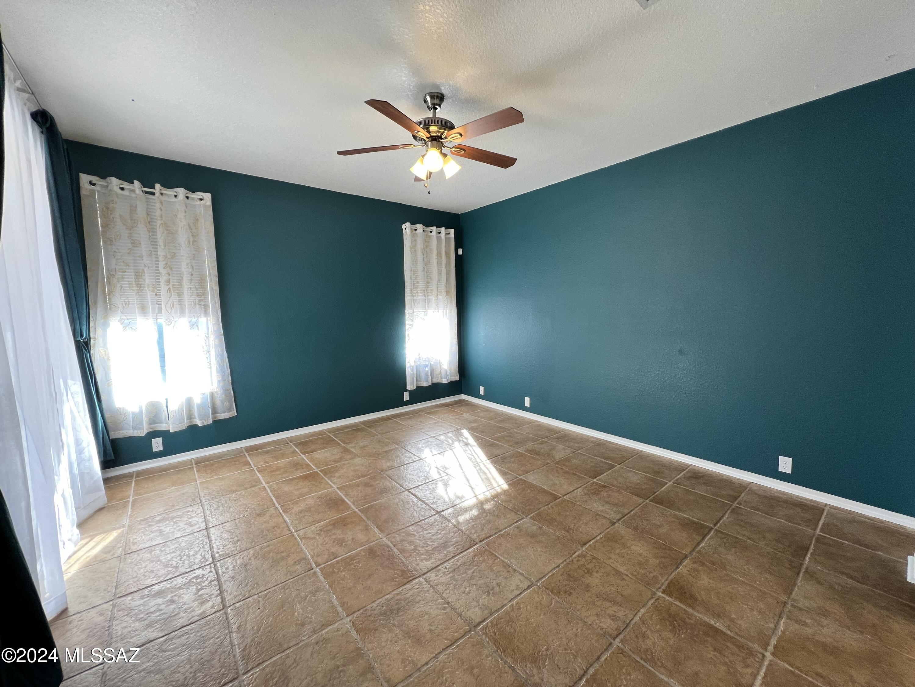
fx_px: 344
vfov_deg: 89.9
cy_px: 344
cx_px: 458
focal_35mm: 13
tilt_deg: -5.4
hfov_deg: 106.2
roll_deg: +1.0
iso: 100
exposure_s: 1/120
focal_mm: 1.57
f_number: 1.8
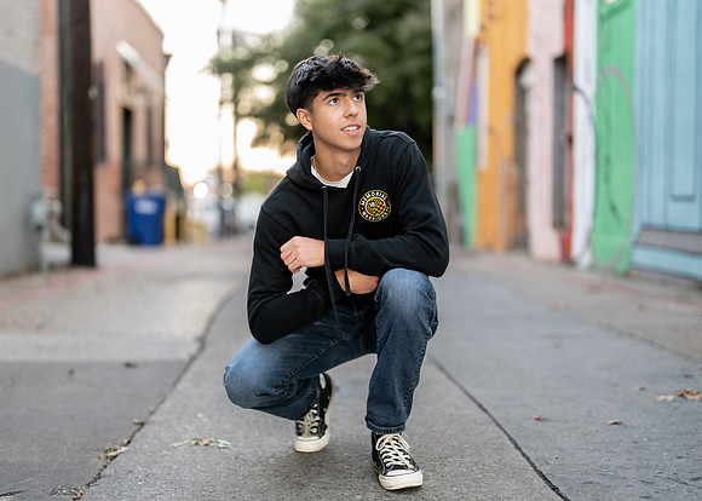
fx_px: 1131
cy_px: 268
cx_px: 345
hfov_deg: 34.5
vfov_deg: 25.0
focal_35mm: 57
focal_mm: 50
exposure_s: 1/320
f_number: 1.2
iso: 500
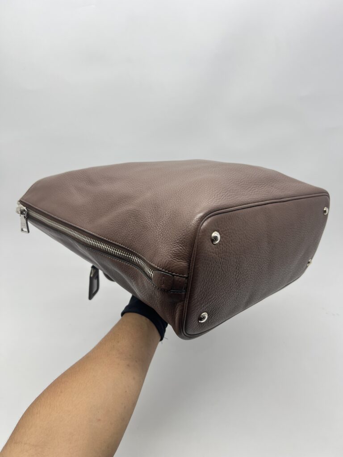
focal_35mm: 26
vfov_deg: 67.3
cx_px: 172
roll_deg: +1.6
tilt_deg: -26.9
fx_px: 344
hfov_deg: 53.1
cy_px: 228
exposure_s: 1/100
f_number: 1.5
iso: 40
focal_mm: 5.7
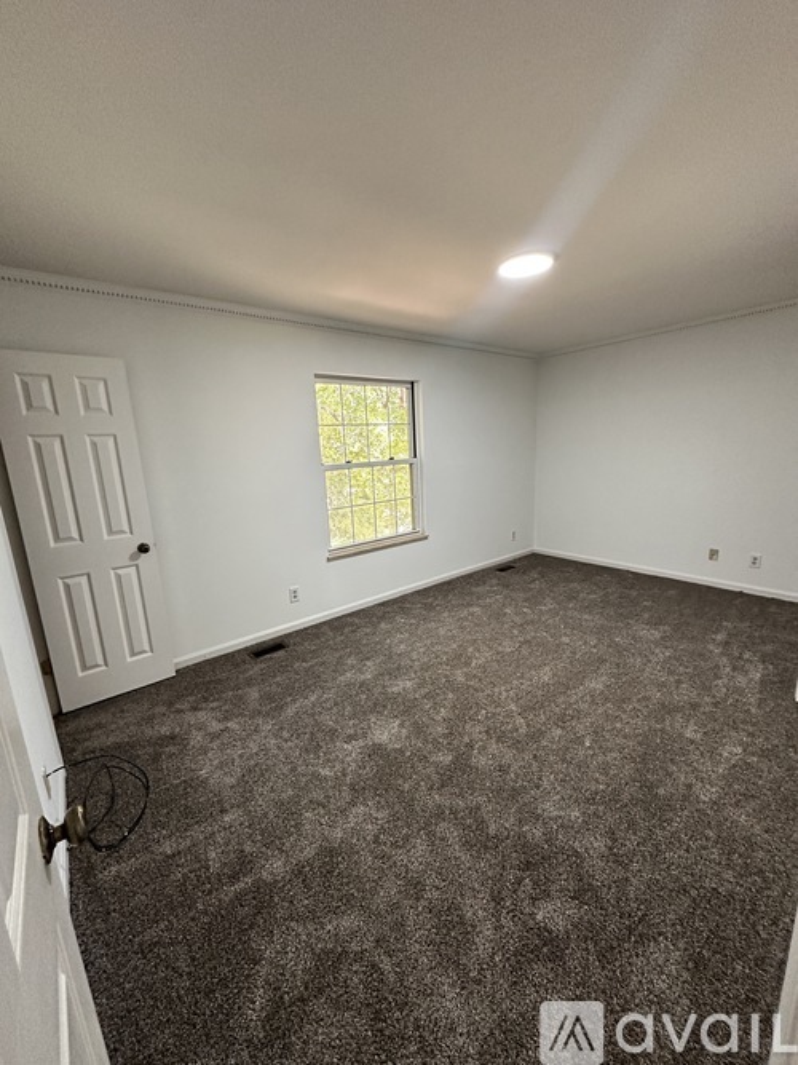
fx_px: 430
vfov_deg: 102.1
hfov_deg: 85.7
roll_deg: +1.4
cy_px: 532
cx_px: 399
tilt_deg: -11.3
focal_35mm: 14
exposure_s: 1/99
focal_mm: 2.22
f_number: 2.2
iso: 250
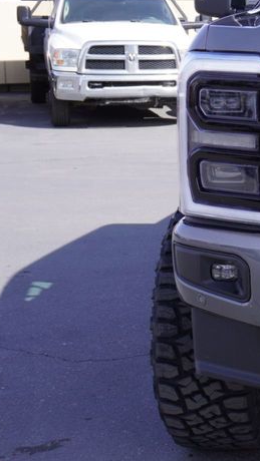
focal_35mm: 84
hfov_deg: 12.8
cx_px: 498
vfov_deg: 25.2
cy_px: 170
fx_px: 1029
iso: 100
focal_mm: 24
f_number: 6.3
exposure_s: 1/160
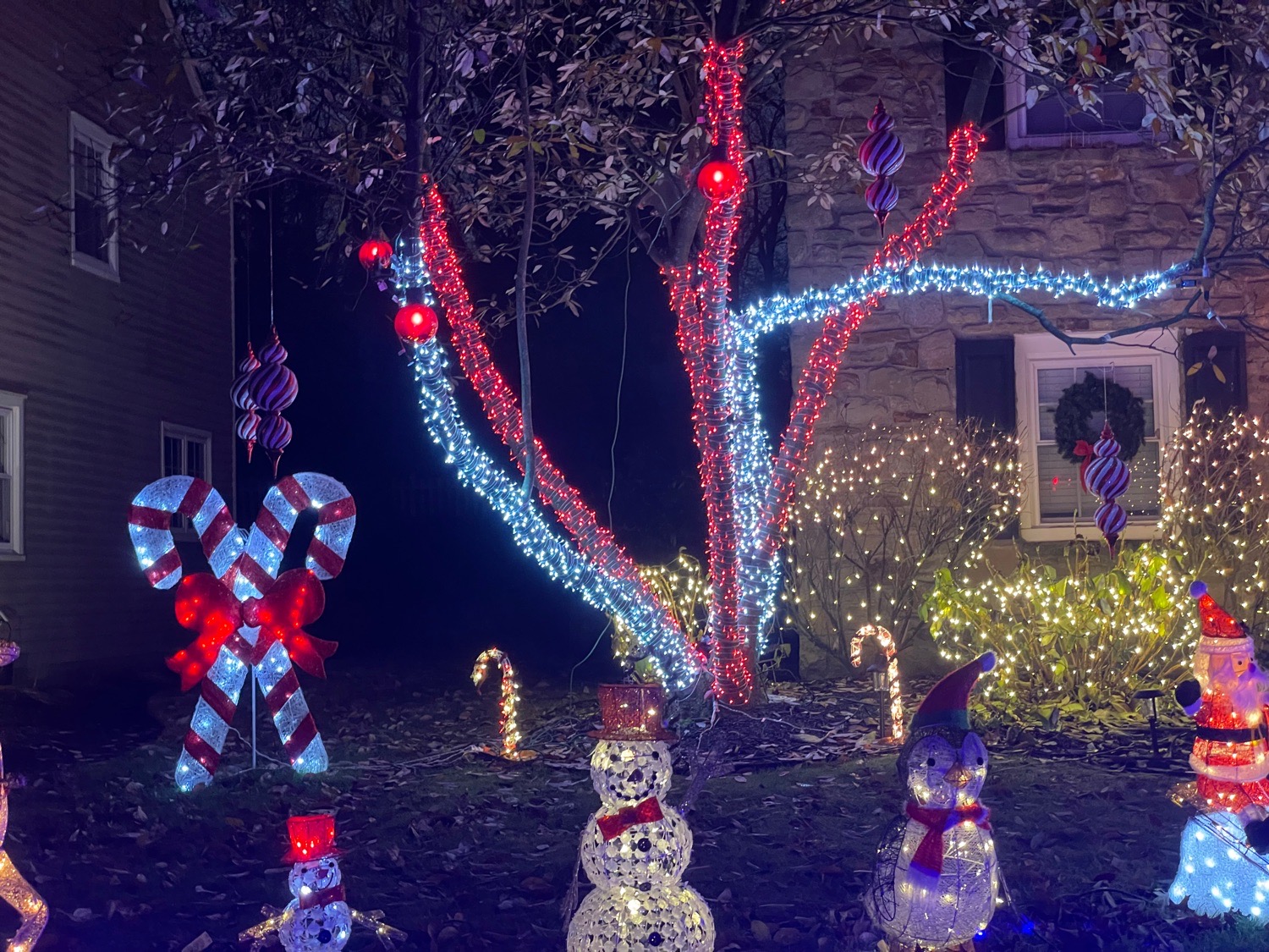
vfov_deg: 28.0
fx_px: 1906
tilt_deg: +4.7
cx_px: 634
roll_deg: +1.2
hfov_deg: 36.8
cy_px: 476
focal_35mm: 52
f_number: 2
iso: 800
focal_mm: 6
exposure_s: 1/30
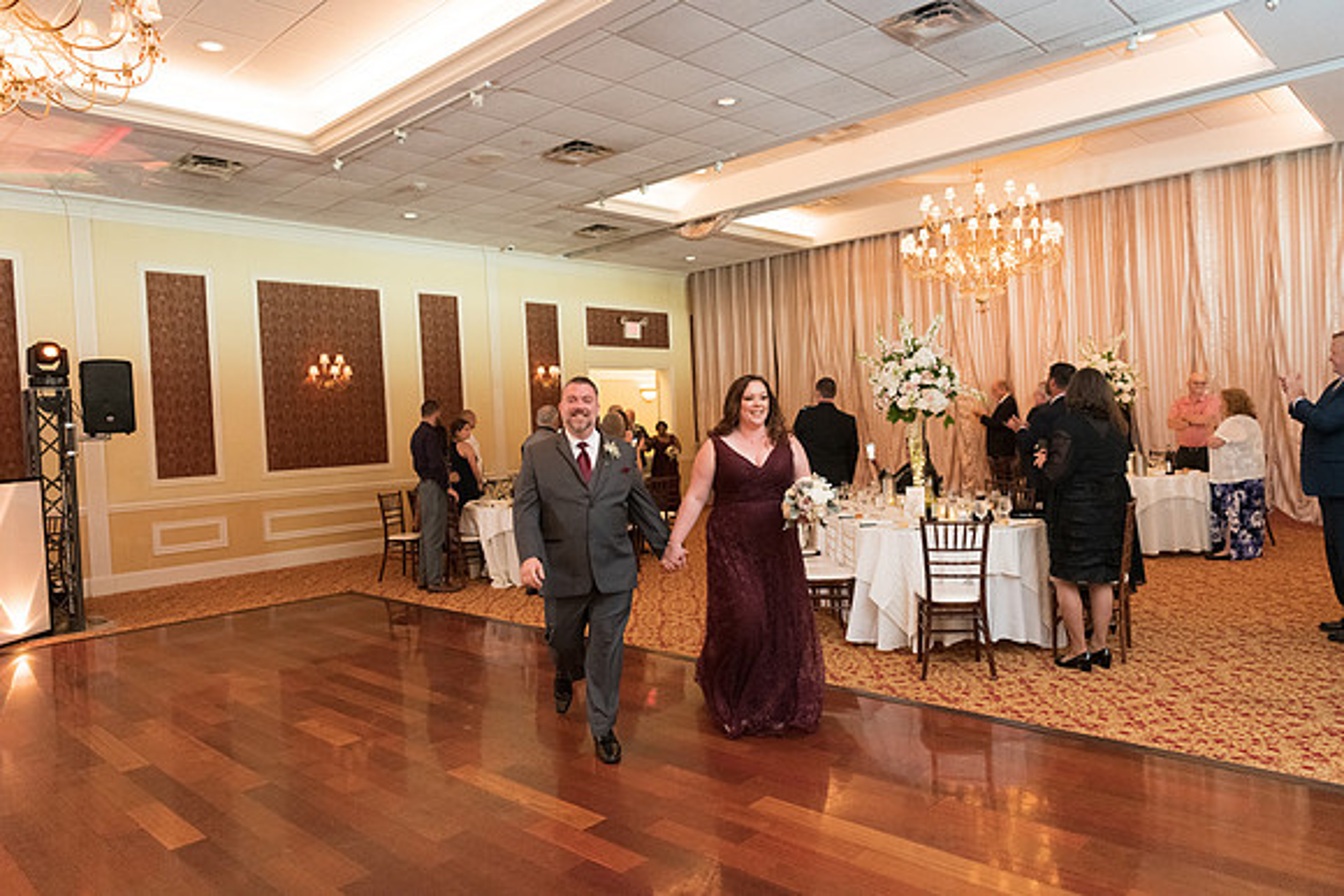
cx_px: 672
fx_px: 896
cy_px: 448
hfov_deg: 73.7
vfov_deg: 53.2
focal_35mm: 24
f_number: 2.8
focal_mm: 24
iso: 3200
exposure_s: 1/125
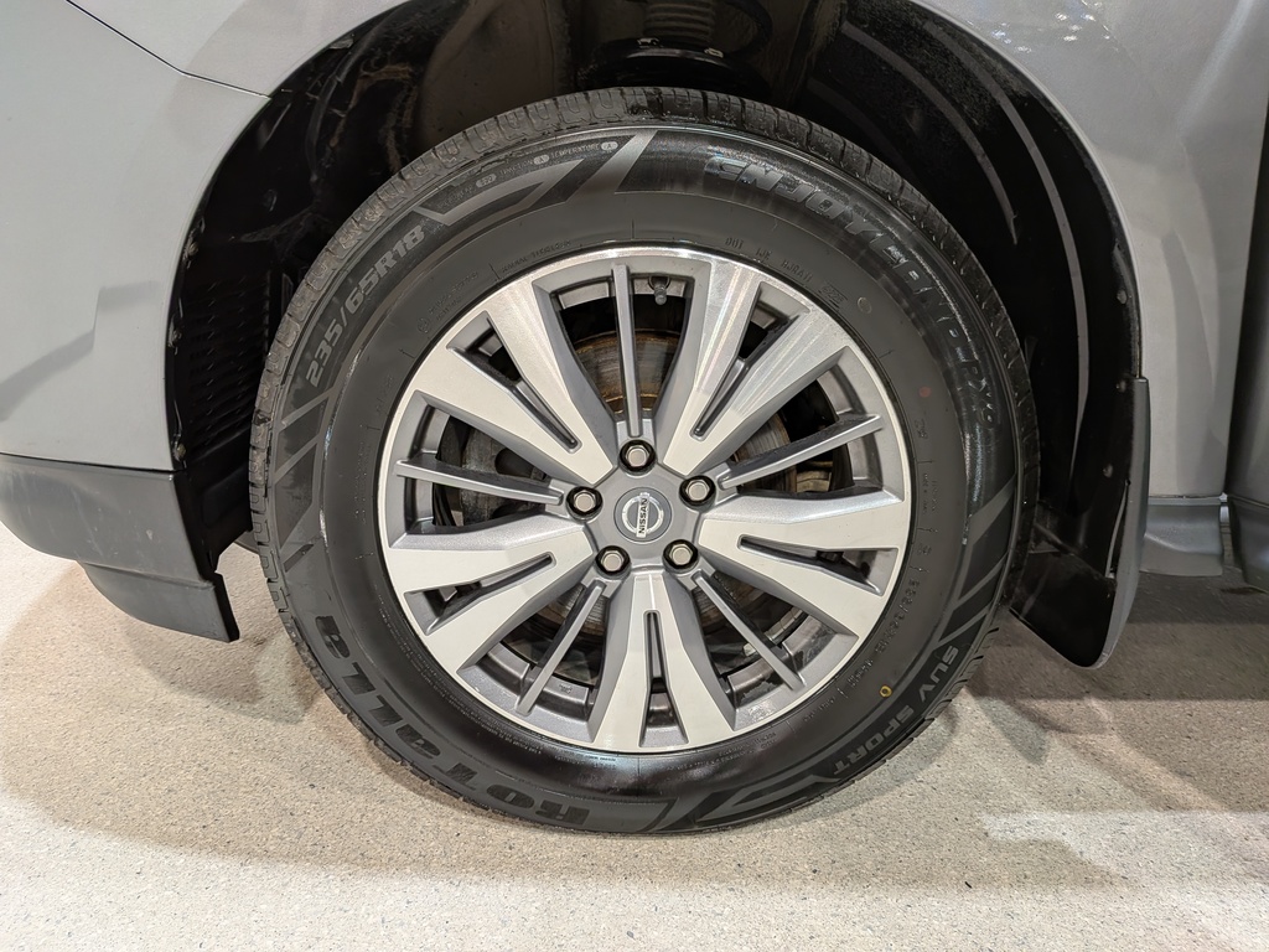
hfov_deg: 71.6
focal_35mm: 24
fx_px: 880
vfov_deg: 56.8
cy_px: 476
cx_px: 634
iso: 60
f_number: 1.7
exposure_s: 1/40
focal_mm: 4.53
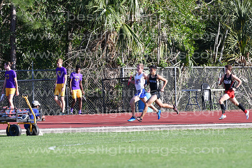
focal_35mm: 450
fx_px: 3151
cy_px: 84
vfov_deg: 3.1
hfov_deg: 4.6
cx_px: 126
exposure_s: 1/1000
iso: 320
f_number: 5.6
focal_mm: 300
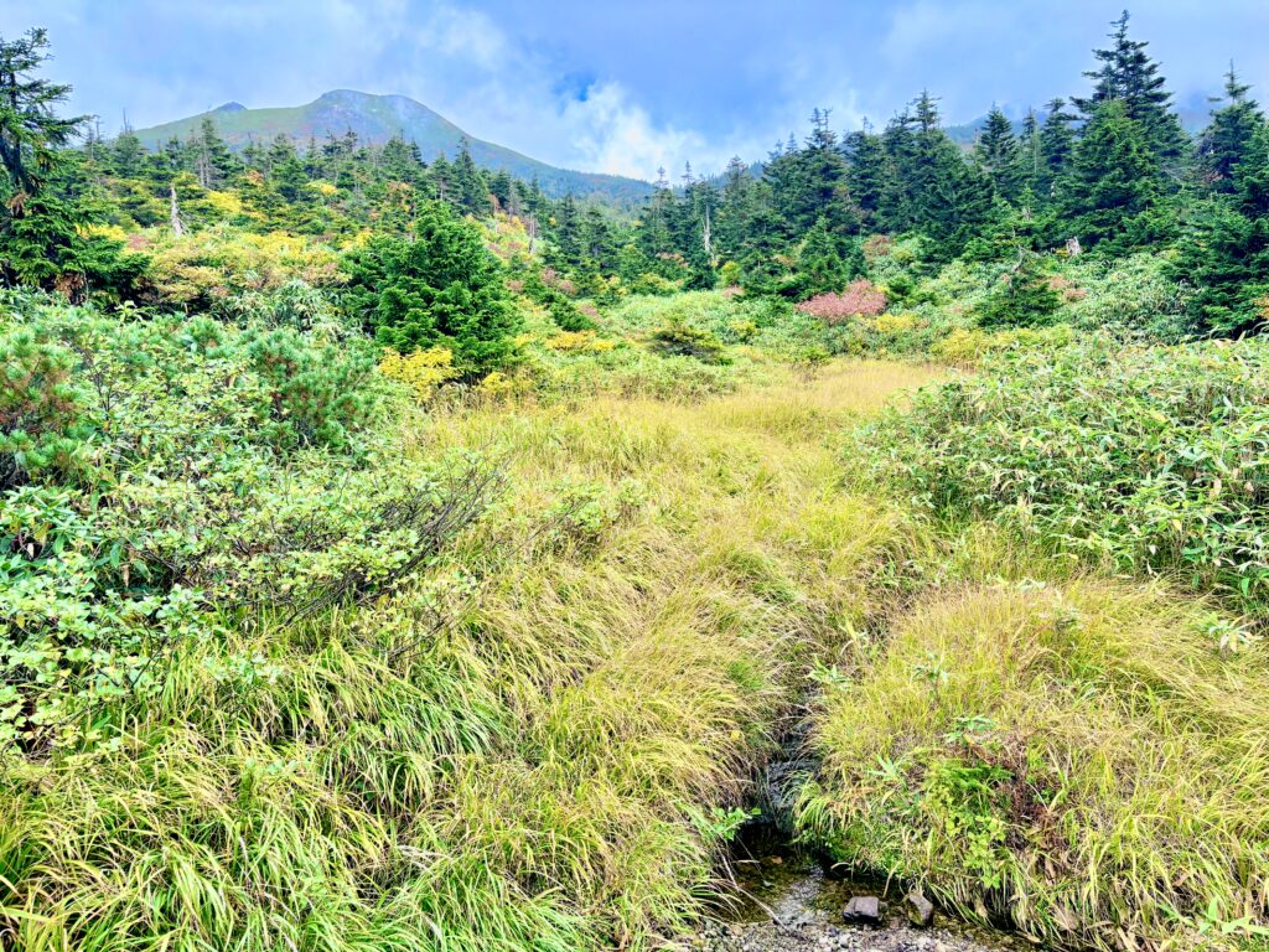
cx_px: 634
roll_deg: +2.3
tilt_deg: -1.6
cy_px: 476
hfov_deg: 67.3
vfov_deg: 53.1
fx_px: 953
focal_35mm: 26
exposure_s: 1/708
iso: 64
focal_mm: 5.96
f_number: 1.6
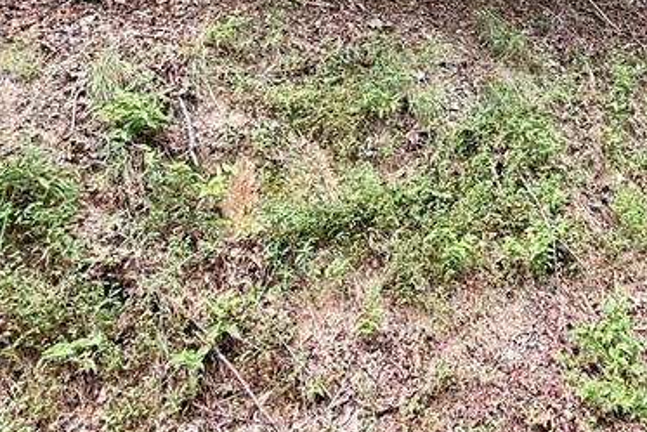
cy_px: -158
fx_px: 719
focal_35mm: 40
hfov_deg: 45.4
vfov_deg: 27.0
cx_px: 539
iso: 80
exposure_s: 1/99
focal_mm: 2.22
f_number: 2.2
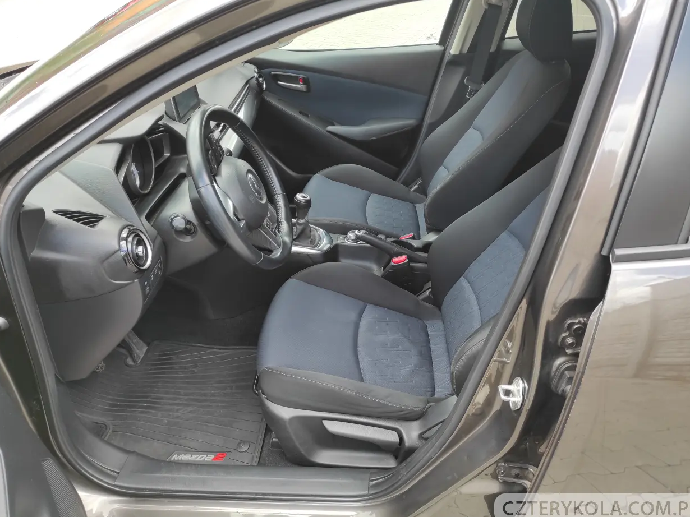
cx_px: 355
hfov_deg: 67.3
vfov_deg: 53.0
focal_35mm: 26
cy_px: 264
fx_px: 518
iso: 100
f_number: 1.89
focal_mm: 5.43
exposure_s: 1/123
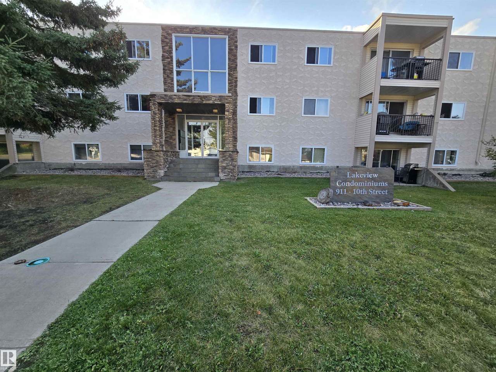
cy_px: 186
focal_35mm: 13
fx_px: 186
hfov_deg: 106.2
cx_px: 248
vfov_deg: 89.9
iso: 50
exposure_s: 1/484
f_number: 2.2
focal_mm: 2.2
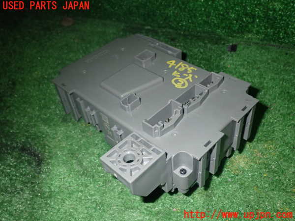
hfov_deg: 51.4
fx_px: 307
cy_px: 110
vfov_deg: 39.7
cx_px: 148
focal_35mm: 36
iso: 400
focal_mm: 6.37
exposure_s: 1/40
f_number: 7.1
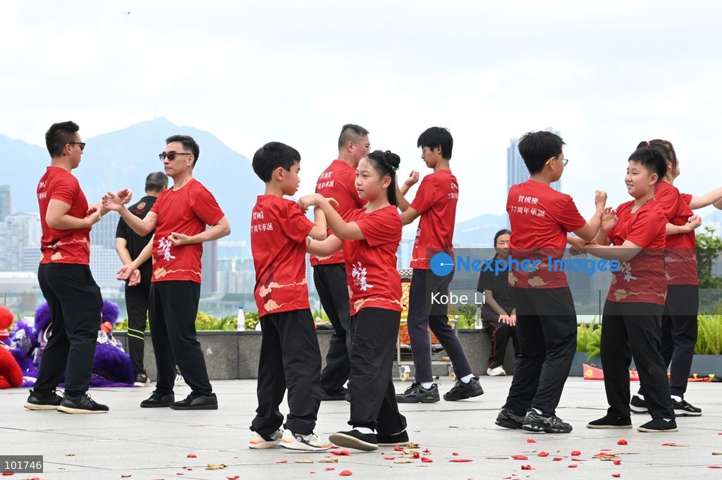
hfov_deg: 17.1
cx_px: 361
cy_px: 240
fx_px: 2405
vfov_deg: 11.4
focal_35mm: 120
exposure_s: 1/800
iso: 1250
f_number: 9
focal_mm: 120
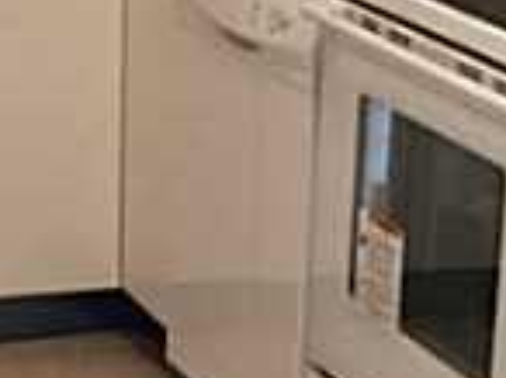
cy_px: 413
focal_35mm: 159
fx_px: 2320
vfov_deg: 9.2
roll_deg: -3.8
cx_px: 354
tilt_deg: -18.1
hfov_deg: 12.4
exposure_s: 1/10
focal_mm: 4.15
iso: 100
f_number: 2.2
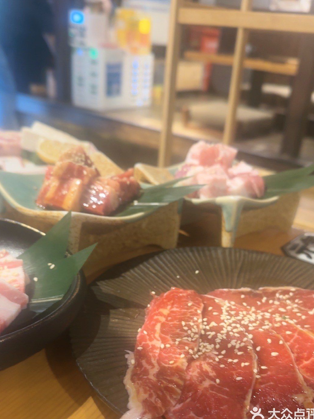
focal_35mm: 25
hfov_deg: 54.9
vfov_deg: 69.4
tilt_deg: -28.4
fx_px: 302
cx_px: 161
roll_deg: -6.9
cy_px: 209
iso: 500
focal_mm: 6.86
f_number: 1.78
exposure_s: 1/50
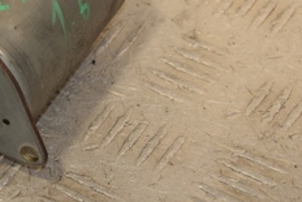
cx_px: -17
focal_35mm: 256
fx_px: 2149
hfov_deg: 8.0
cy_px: -9
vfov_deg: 5.4
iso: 800
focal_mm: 62
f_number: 7.1
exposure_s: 1/200
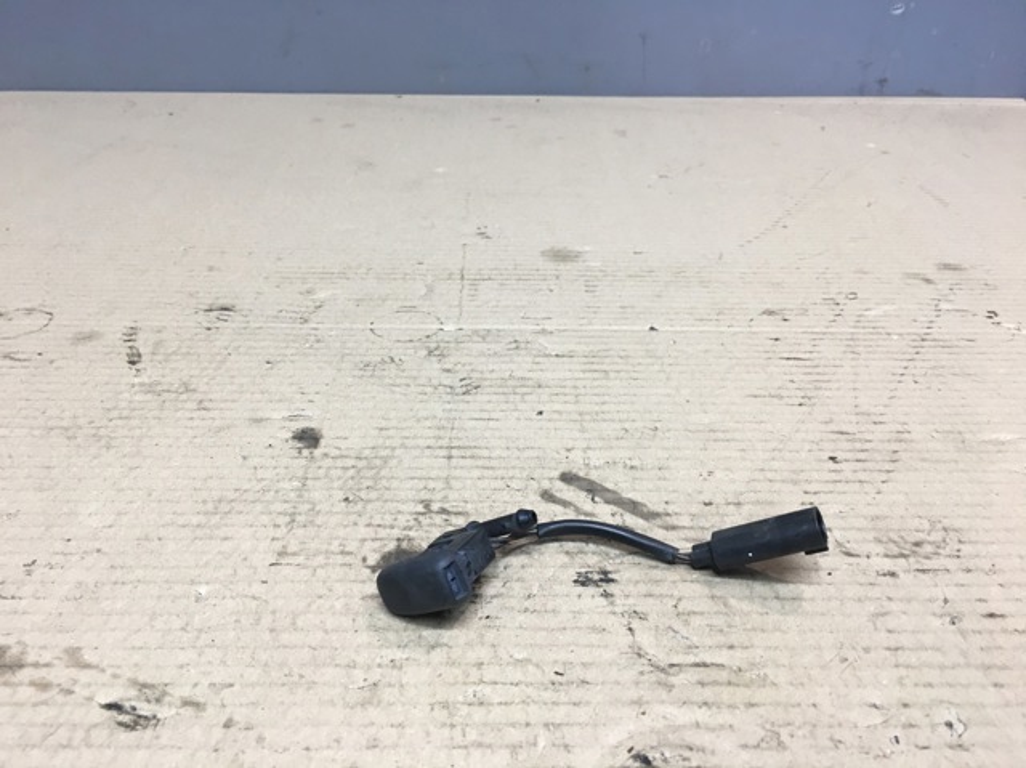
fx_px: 859
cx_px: 513
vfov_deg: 48.2
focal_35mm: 29
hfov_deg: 61.7
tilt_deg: -29.9
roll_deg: -1.4
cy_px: 384
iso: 50
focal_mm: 4.15
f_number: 2.2
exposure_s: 1/33
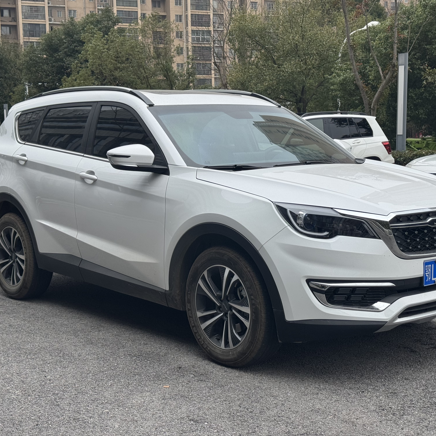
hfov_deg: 30.0
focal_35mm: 57
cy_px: 218
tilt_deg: -6.2
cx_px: 235
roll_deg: +1.6
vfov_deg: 30.0
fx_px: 812
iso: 64
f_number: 1.78
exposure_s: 1/1027
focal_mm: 6.76
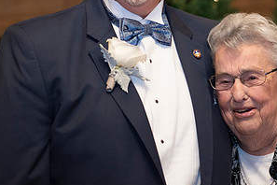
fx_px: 1277
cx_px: 185
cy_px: 36
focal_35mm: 166
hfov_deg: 12.4
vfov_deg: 8.3
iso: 1000
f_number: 2.2
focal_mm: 85
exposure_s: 1/200
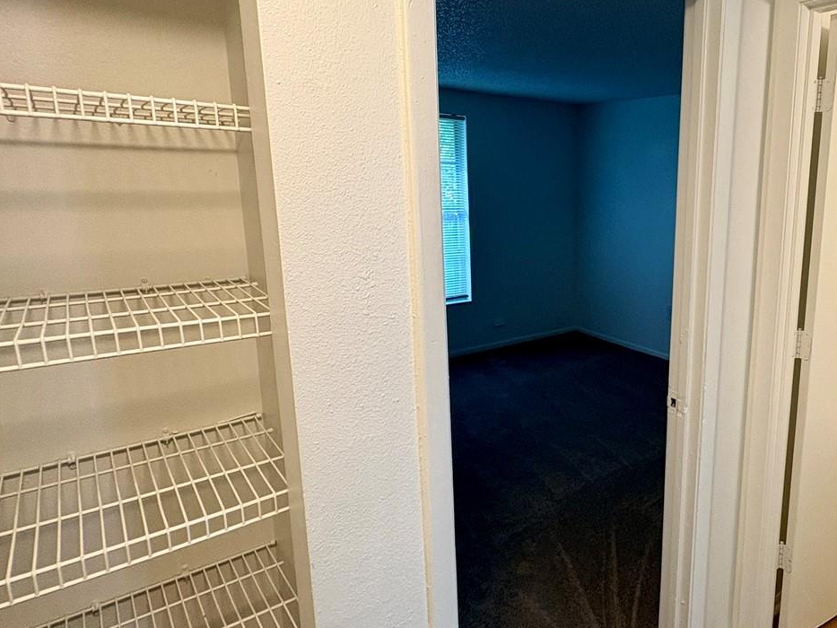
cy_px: 291
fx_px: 580
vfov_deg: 56.8
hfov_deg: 67.9
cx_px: 607
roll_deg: -0.5
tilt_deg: -10.8
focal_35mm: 24
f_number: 2.2
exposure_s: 1/60
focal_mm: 2.22
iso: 200
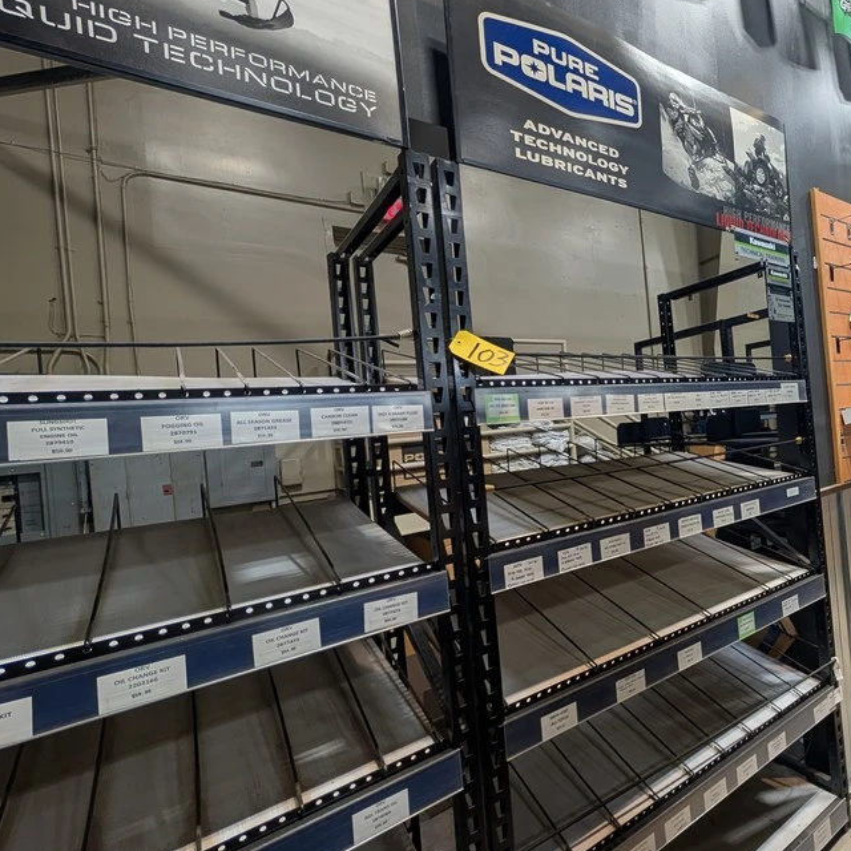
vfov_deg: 83.9
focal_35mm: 17
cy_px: 413
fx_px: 473
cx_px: 678
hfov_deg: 75.2
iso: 51
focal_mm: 2.02
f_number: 1.7
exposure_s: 1/60
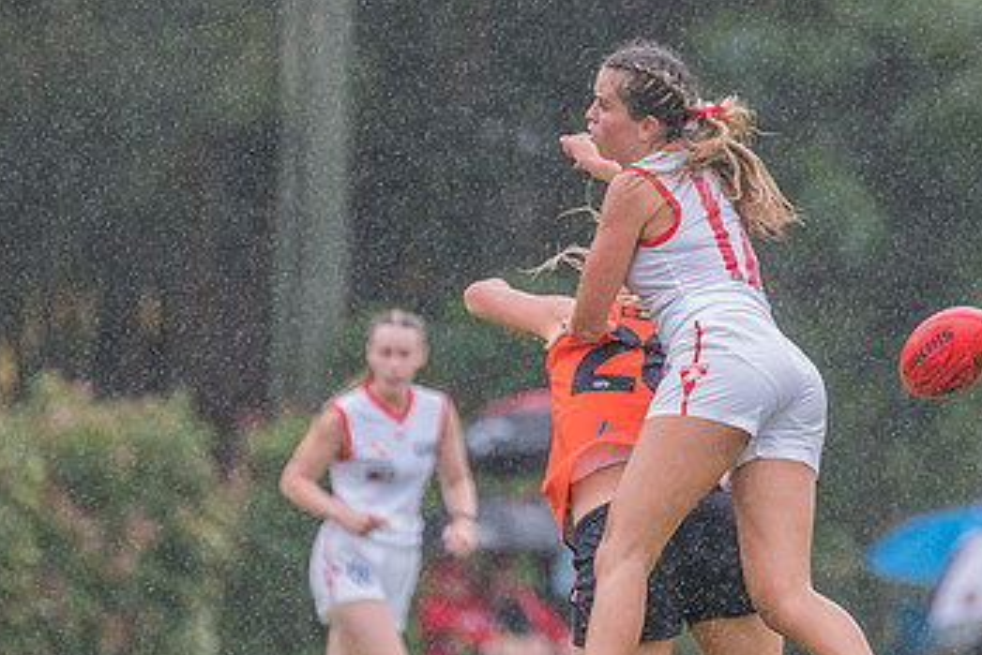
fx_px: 19183
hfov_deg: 2.9
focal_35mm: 703
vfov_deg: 2.0
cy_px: 267
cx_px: 686
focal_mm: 270
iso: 800
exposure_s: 1/2000
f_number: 4.5
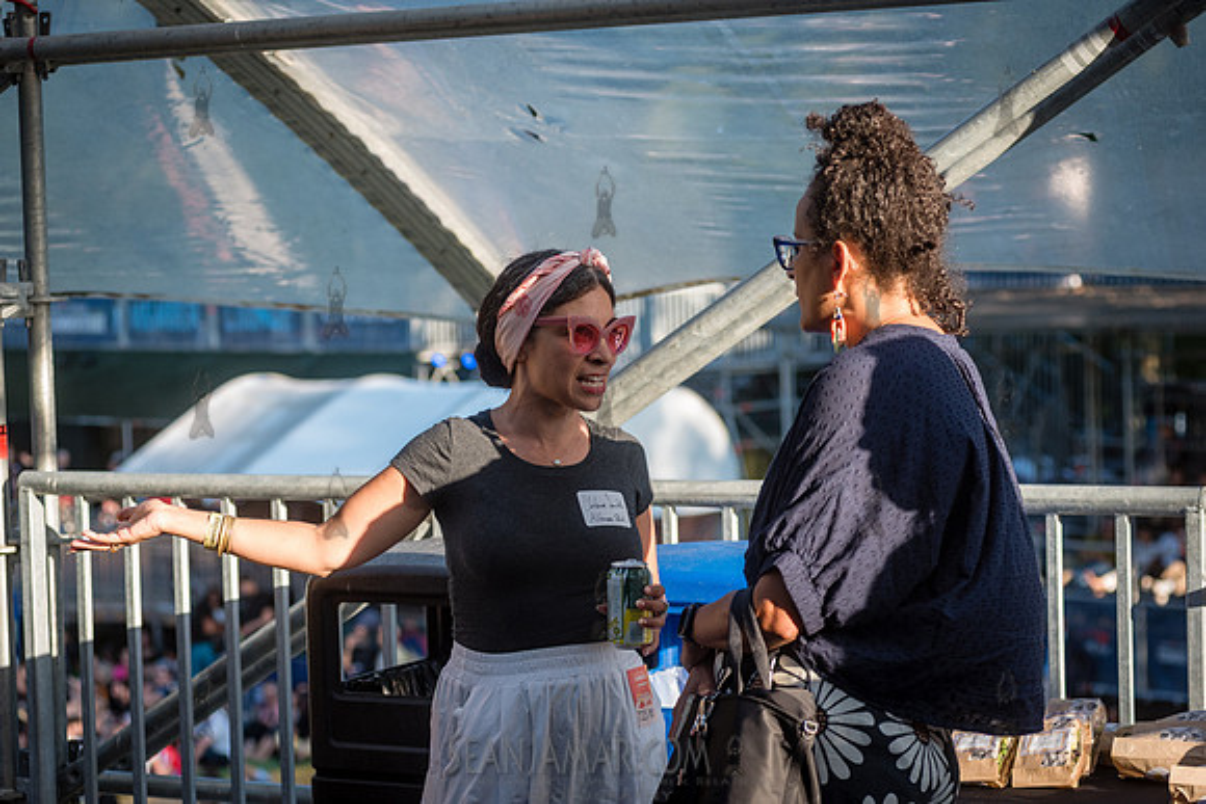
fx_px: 2681
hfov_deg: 25.4
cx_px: 603
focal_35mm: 80
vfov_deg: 17.1
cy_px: 402
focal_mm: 80
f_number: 4
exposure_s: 1/800
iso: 500
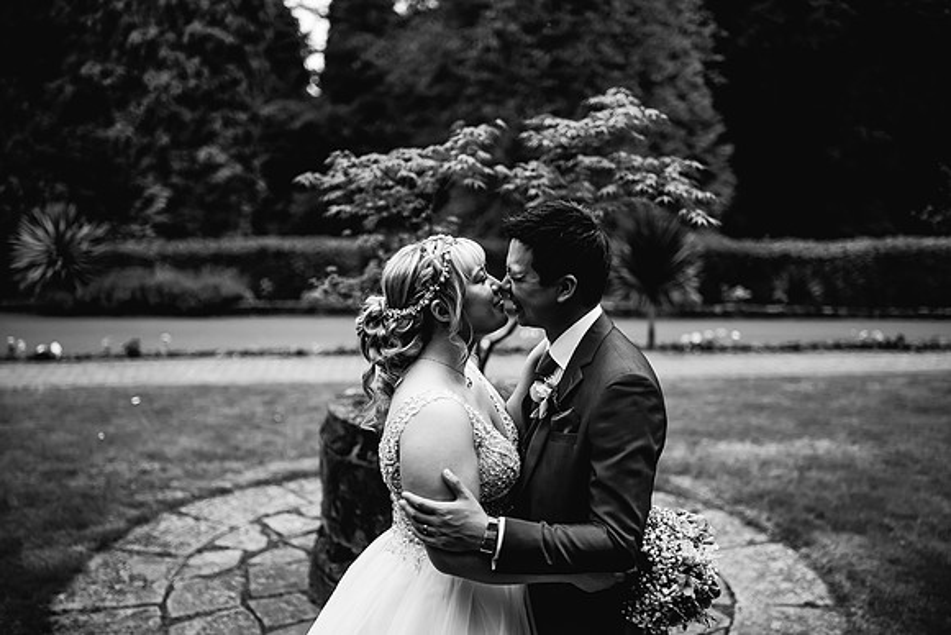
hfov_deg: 54.4
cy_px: 318
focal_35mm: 35
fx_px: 925
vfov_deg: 37.9
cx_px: 476
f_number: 1.4
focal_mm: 35
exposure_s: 1/250
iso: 320
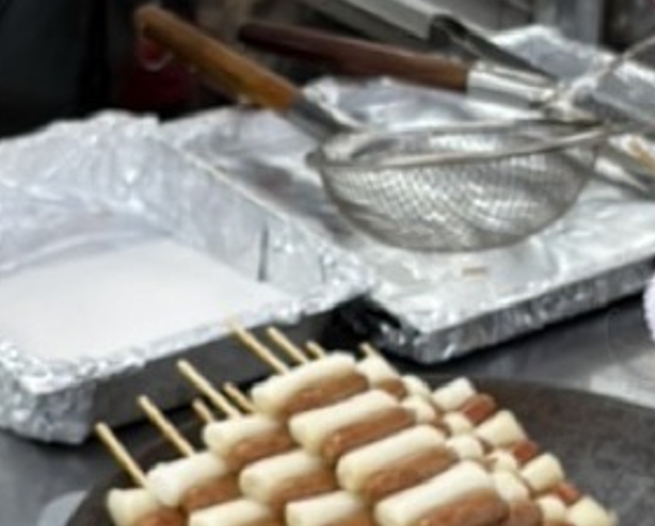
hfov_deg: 17.6
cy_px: 169
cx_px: 289
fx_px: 2116
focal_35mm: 109
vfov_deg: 14.1
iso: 50
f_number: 1.6
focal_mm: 5.96
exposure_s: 1/1517
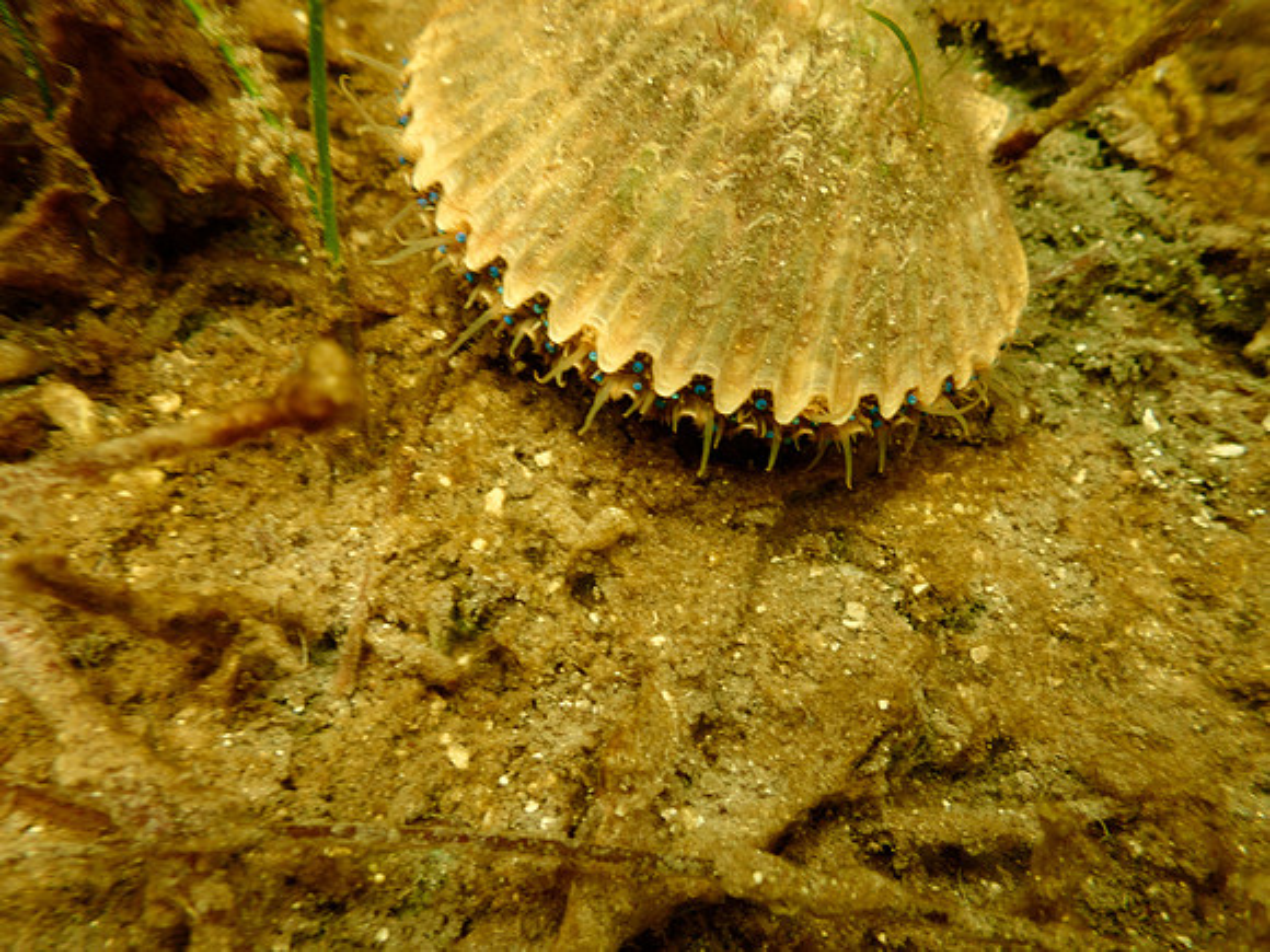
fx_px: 917
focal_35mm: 25
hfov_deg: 69.4
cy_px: 476
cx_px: 635
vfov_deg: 54.9
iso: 100
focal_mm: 4.5
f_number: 2.8
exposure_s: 1/125
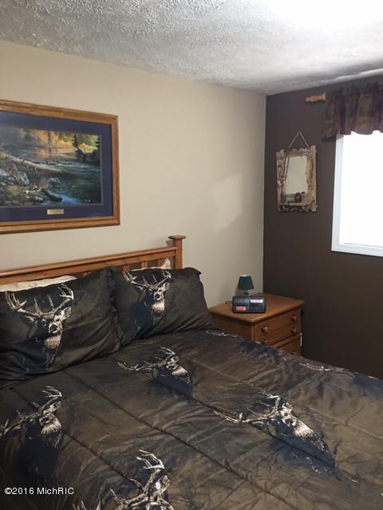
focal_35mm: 29
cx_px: 192
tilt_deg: -11.1
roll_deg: +0.5
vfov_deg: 61.7
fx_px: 428
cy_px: 255
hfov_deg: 48.2
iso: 50
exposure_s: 1/4
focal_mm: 4.15
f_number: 2.2
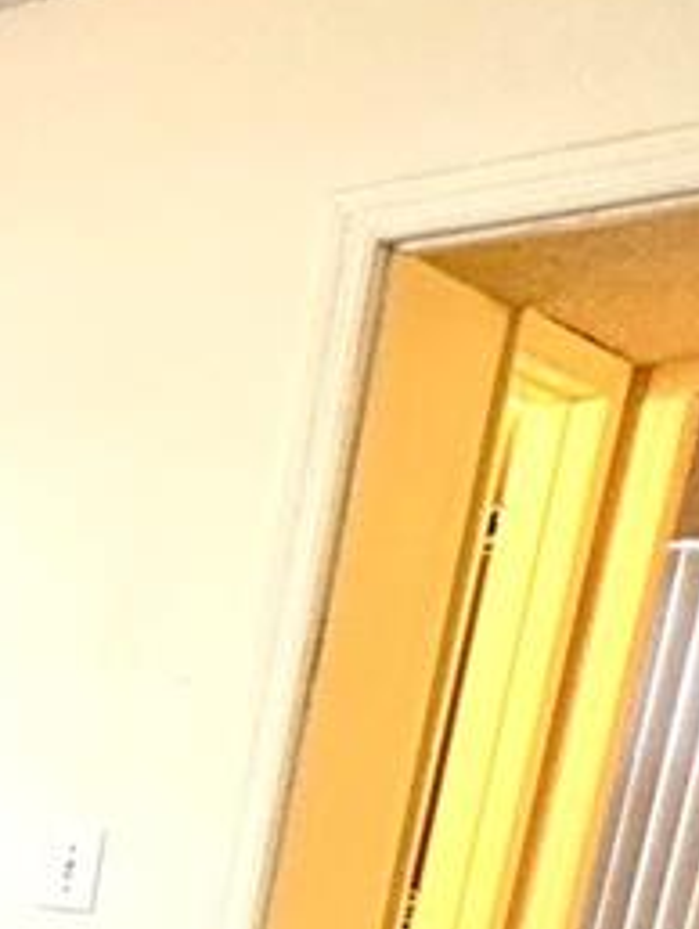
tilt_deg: -14.1
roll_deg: -0.1
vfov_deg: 25.8
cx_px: -897
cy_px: 1188
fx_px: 1747
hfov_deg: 15.2
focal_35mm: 65
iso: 250
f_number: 2.2
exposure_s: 1/60
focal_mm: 2.22
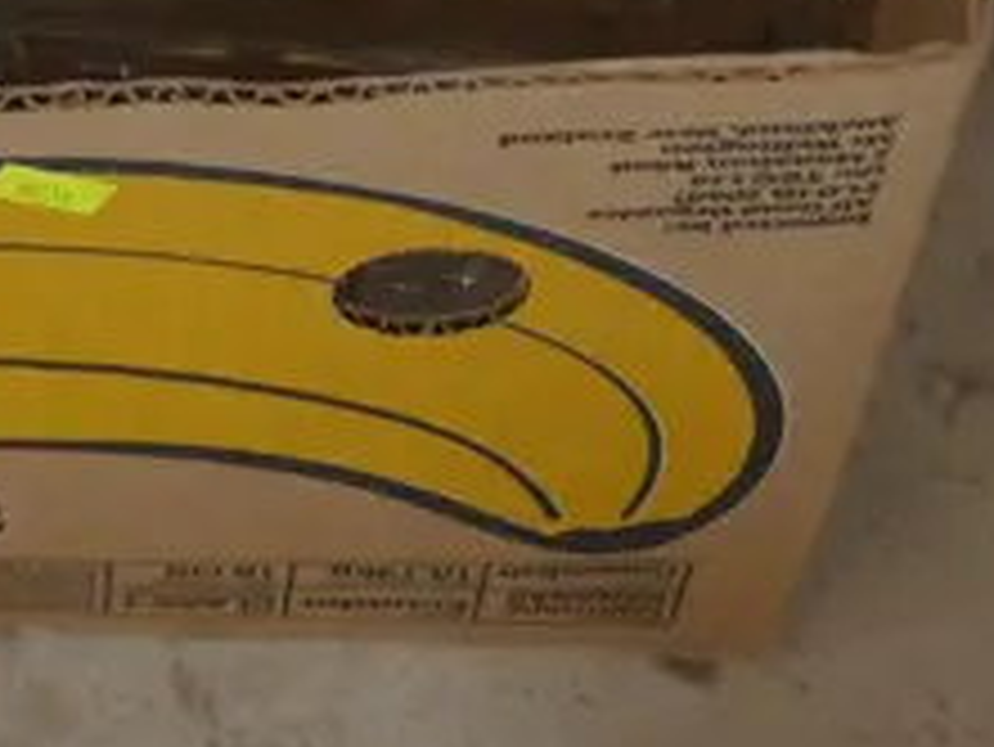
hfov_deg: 13.2
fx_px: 4252
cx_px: 81
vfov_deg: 9.2
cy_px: -929
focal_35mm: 148
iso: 500
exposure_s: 1/60
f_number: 3.6
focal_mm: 16
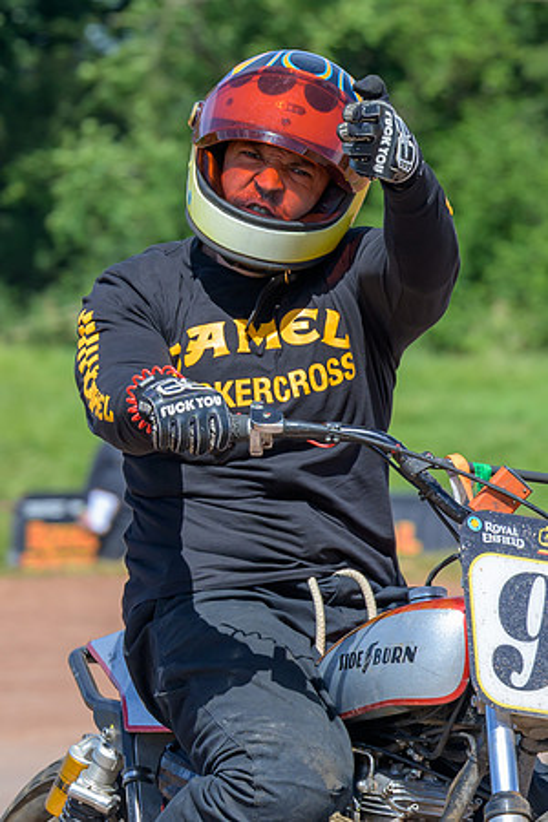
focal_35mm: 401
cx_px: 381
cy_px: 284
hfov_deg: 3.4
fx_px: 9146
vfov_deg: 5.1
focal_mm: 110
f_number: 5
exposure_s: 1/500
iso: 110
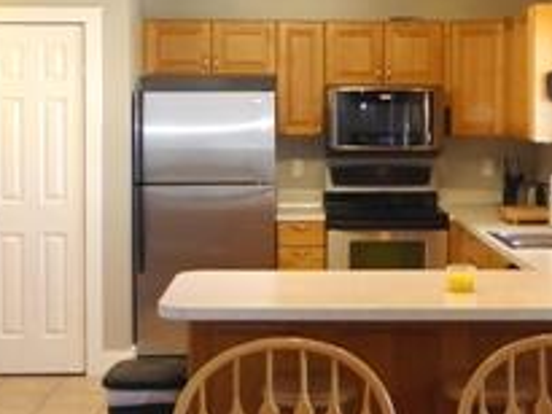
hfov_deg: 25.9
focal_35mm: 75
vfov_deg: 19.6
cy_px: 145
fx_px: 1197
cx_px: 347
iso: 320
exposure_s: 1/60
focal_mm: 4.3
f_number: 3.3
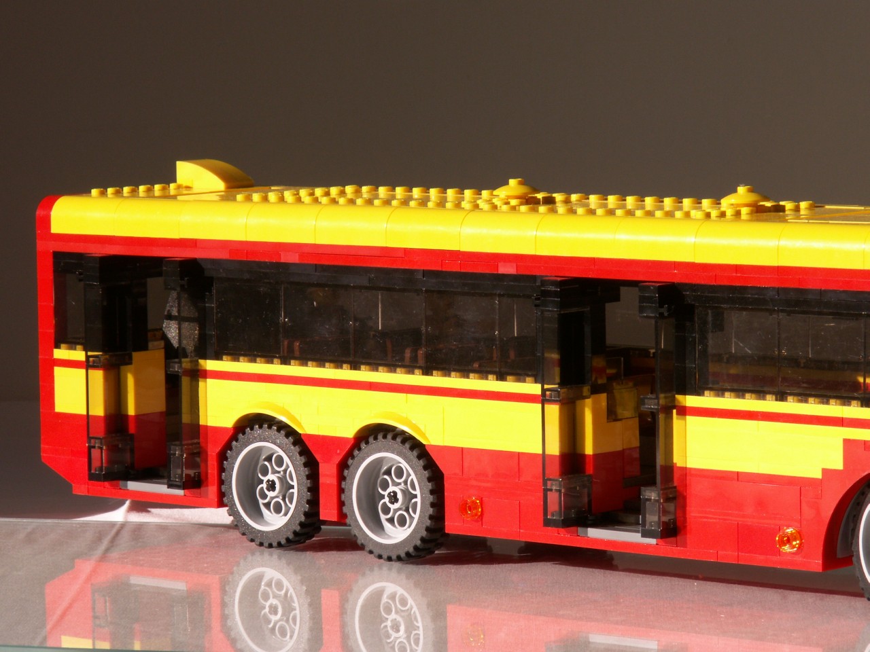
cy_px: 326
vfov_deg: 8.9
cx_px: 435
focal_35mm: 166
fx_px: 4172
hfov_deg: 11.9
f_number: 7.1
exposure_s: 1/160
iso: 50
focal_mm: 27.13
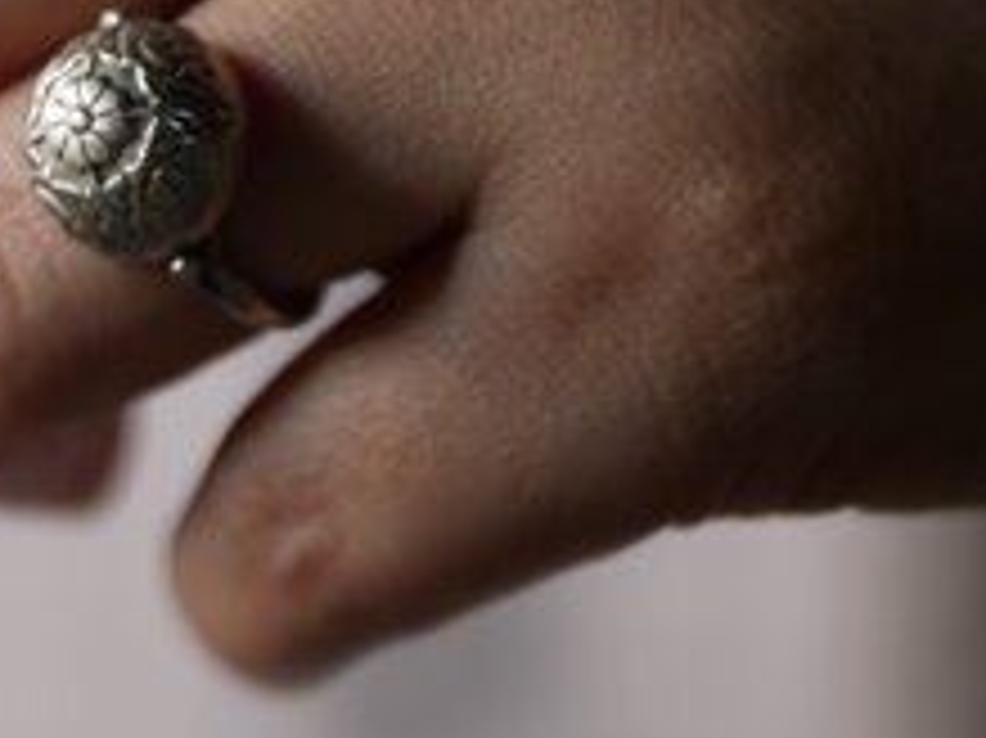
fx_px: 4156
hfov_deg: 13.4
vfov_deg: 10.1
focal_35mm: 146
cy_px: -36
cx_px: 149
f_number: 1.7
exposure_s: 1/80
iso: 200
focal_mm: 25
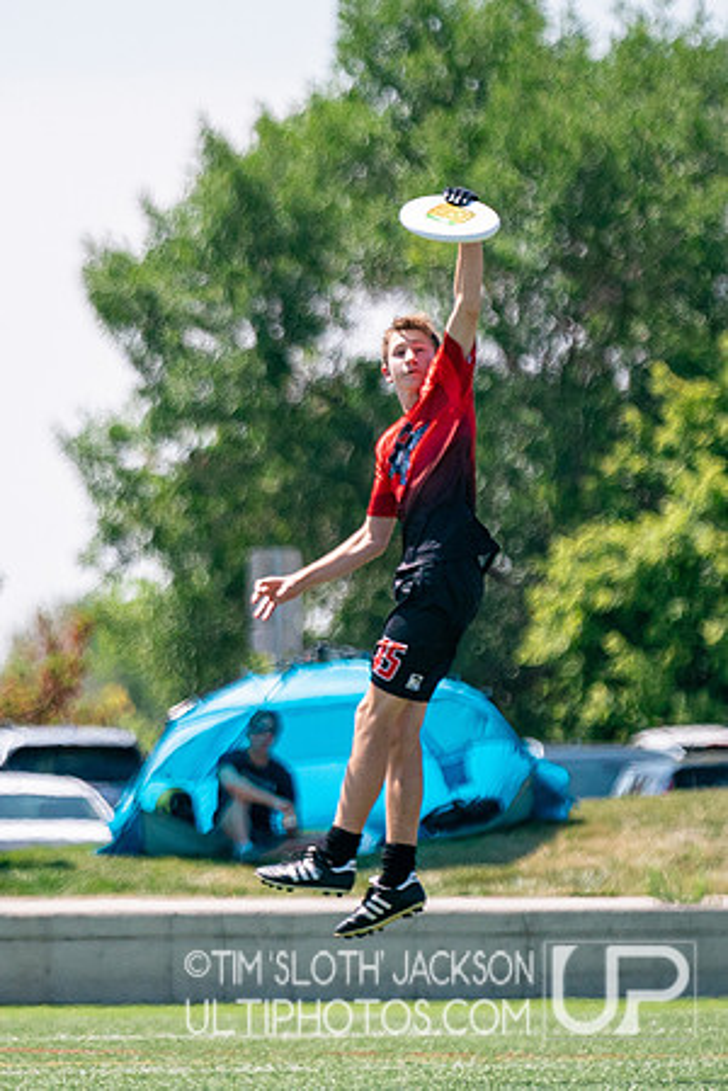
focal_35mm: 476
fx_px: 14427
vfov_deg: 4.3
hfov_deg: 2.9
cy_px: 571
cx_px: 212
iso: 640
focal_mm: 200
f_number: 2.8
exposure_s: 1/12800
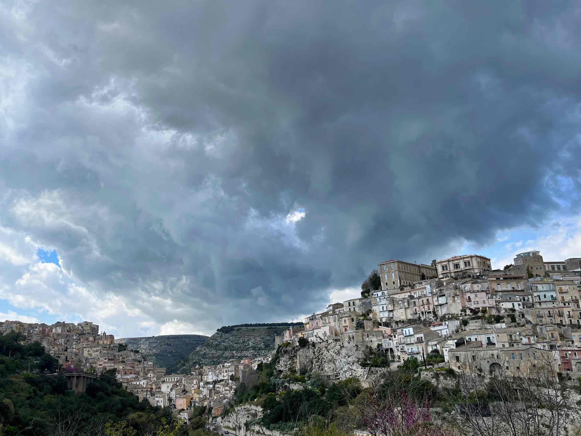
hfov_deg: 67.3
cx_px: 290
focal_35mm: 26
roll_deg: +2.8
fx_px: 436
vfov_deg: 53.1
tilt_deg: +18.9
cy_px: 218
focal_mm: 5.1
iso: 50
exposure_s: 1/2358
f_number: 1.6
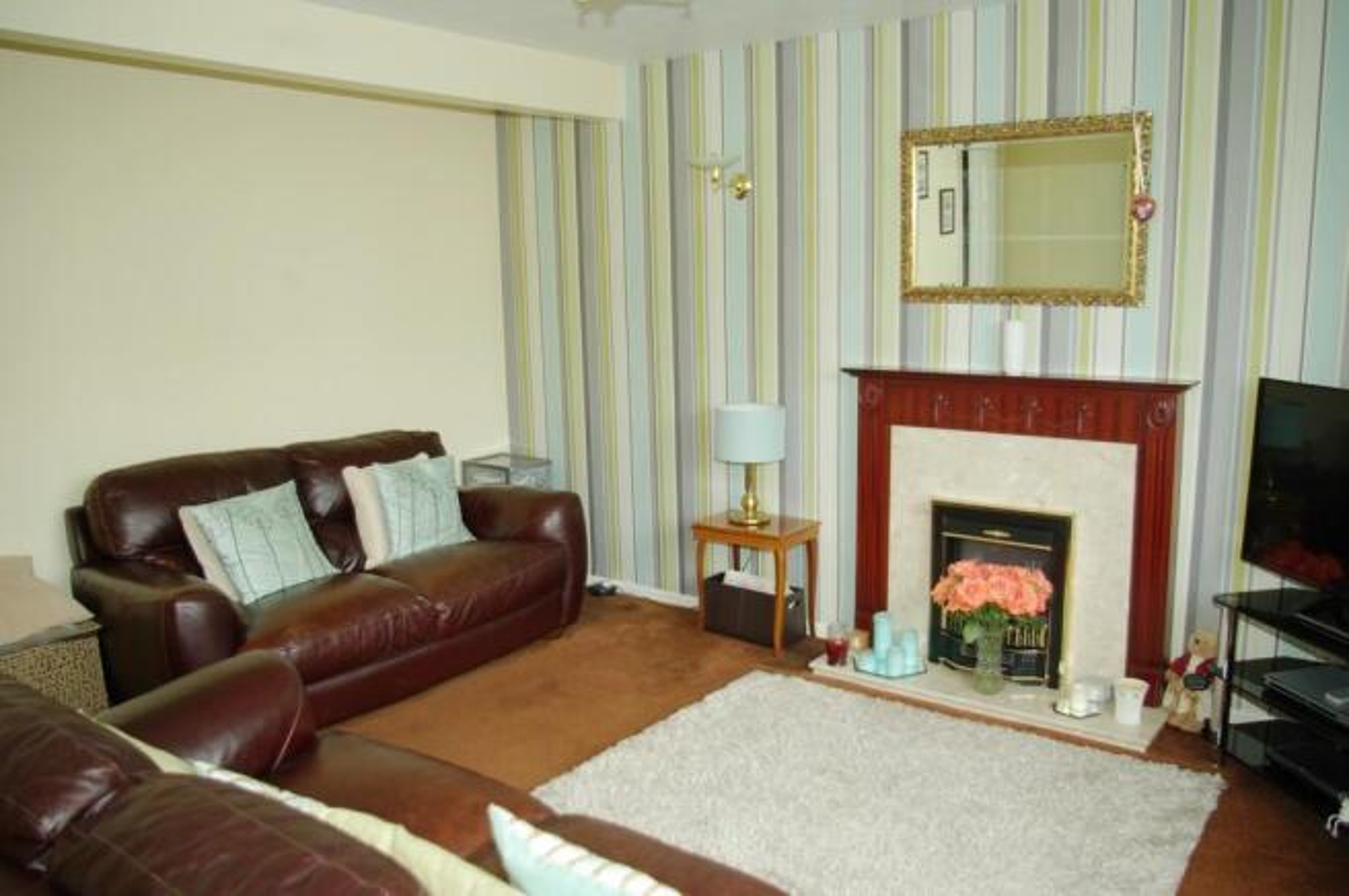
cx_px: 674
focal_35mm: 27
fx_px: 1011
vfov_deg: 47.8
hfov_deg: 67.4
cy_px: 448
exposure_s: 1/30
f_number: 3.5
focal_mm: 18
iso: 200
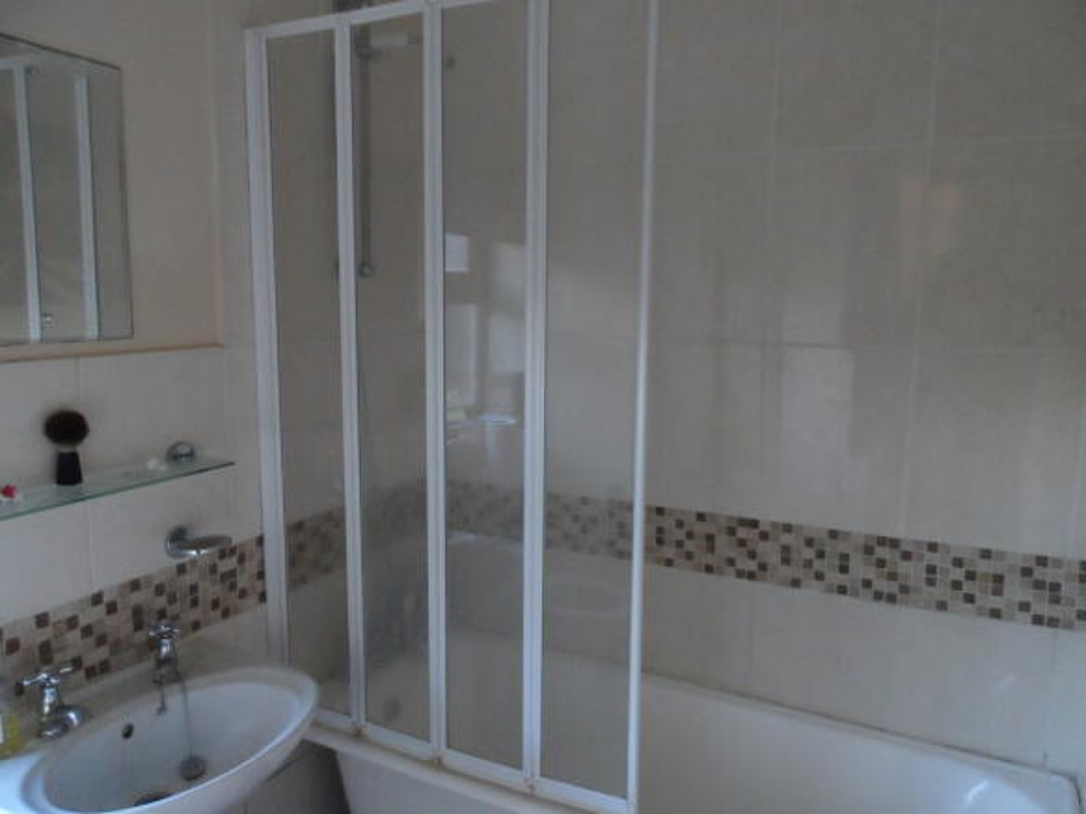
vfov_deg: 56.8
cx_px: 543
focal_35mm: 24
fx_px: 753
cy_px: 407
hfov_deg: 71.6
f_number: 3.2
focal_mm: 4
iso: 480
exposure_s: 1/30
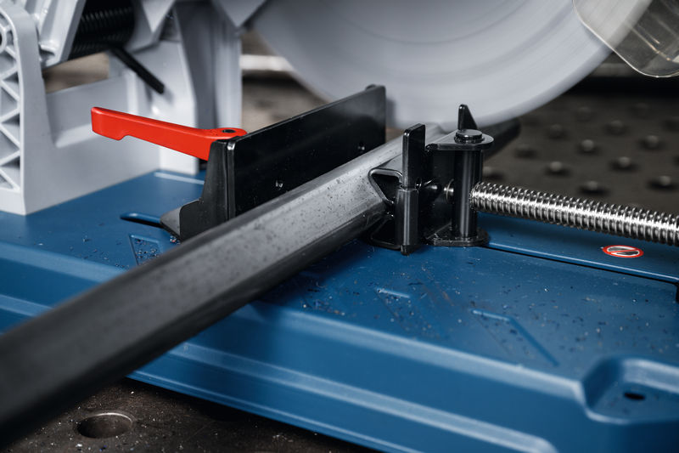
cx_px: 340
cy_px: 226
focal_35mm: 66
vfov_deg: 20.6
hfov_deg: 30.5
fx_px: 1244
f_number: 4.5
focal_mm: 66
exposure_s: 1/125
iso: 640
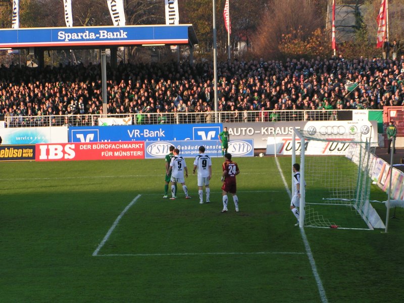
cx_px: 202
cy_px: 152
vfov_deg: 11.3
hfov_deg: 15.1
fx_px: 1529
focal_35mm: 131
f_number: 4.5
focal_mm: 20
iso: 50
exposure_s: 1/250
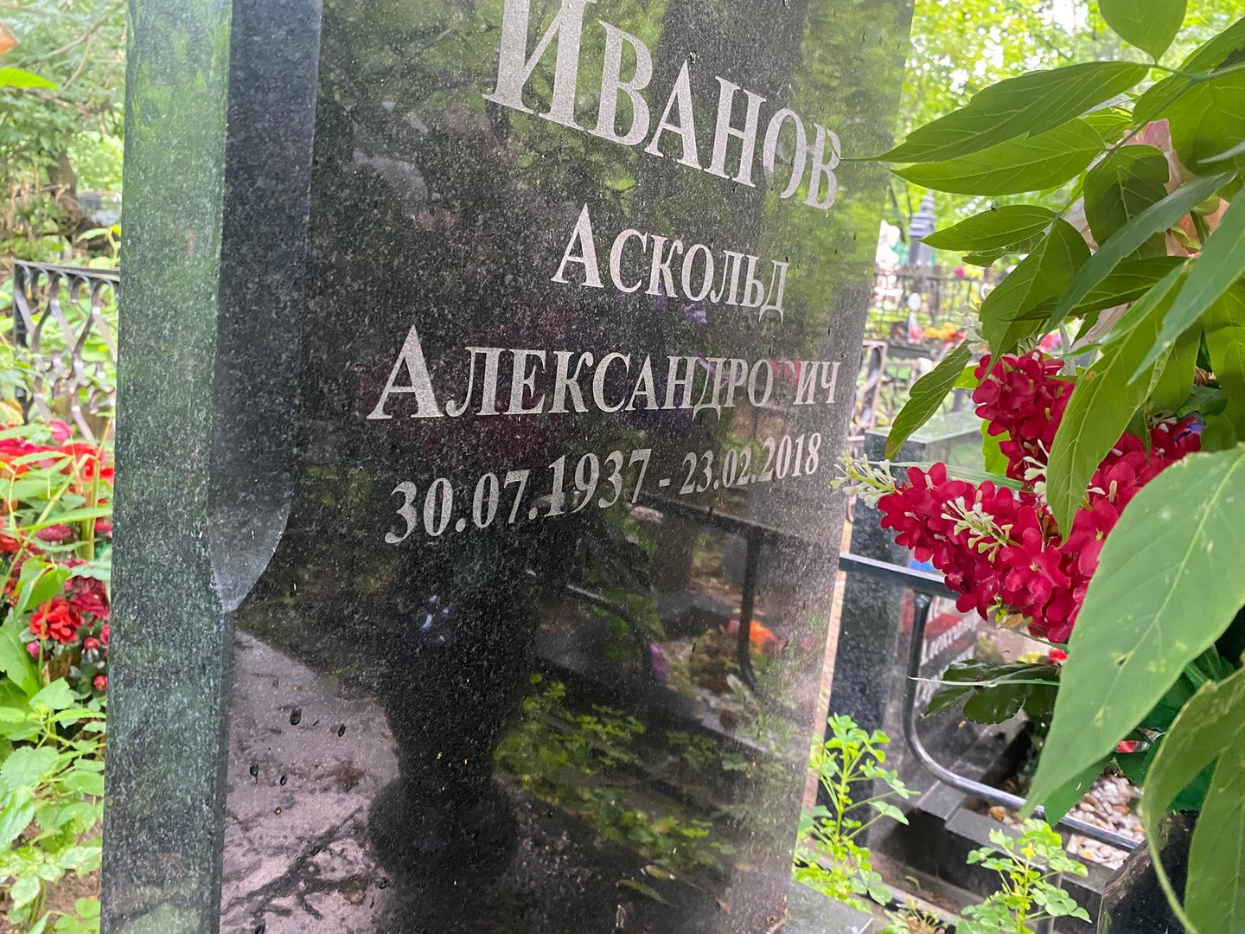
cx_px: 622
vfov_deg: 53.1
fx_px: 935
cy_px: 467
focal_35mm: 26
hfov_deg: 67.3
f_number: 1.8
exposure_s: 1/60
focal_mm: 4.25
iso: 400
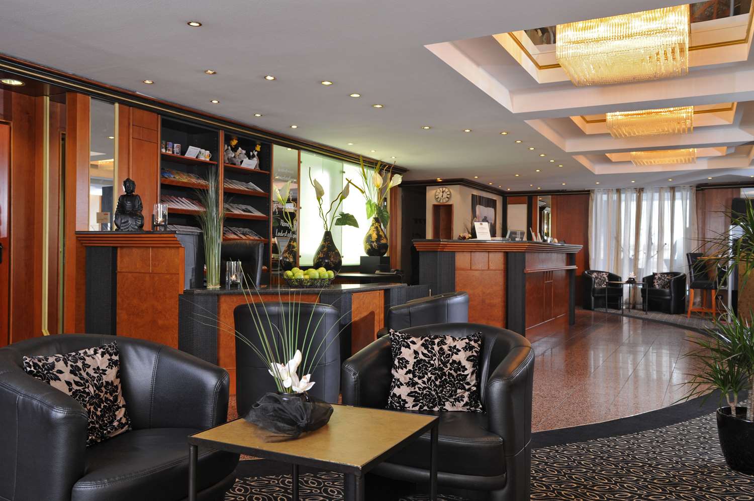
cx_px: 377
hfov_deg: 58.7
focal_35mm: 32
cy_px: 250
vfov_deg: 41.1
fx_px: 670
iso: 400
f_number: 6.3
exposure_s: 1/10
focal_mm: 32
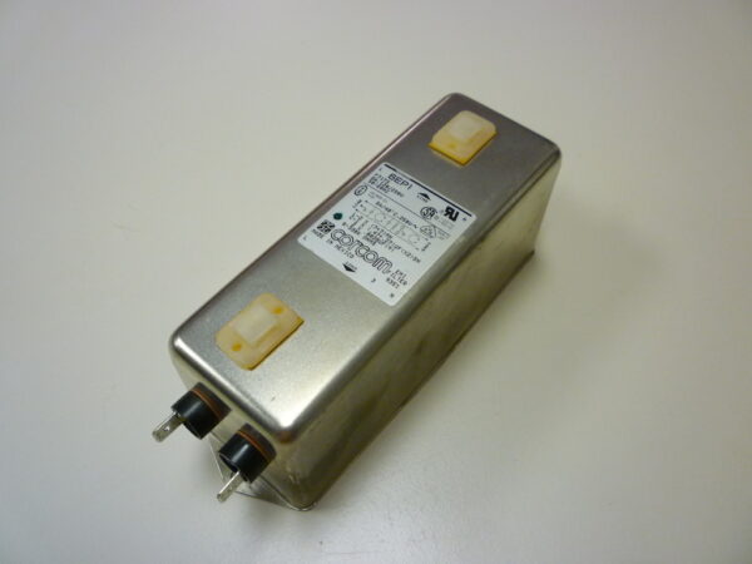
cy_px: 282
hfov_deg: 61.7
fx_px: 630
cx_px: 376
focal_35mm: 29
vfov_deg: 48.2
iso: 250
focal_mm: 5.2
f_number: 3.3
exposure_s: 1/30
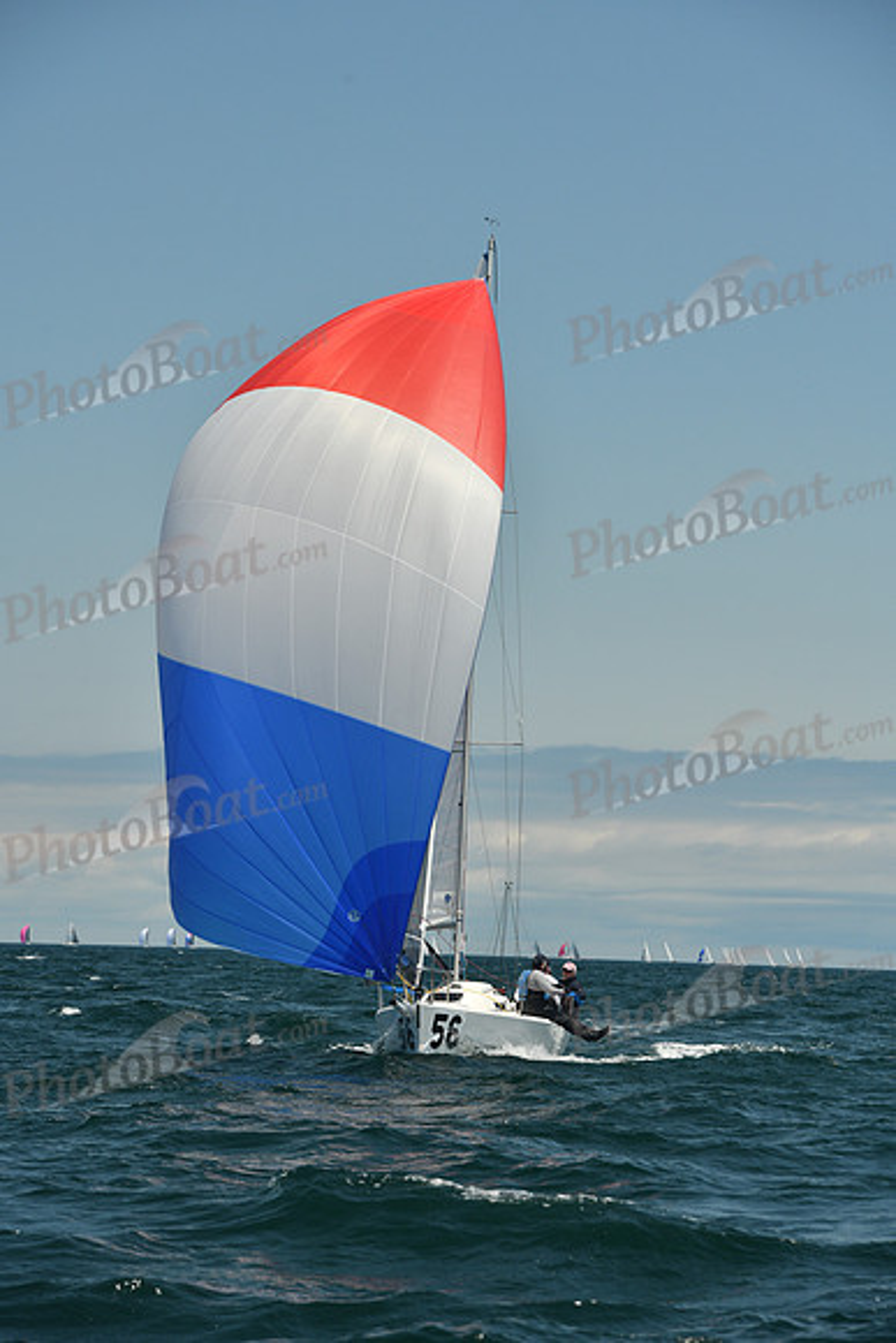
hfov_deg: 8.9
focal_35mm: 155
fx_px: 5783
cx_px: 448
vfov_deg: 13.2
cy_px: 672
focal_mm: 155
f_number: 8
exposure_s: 1/640
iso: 320
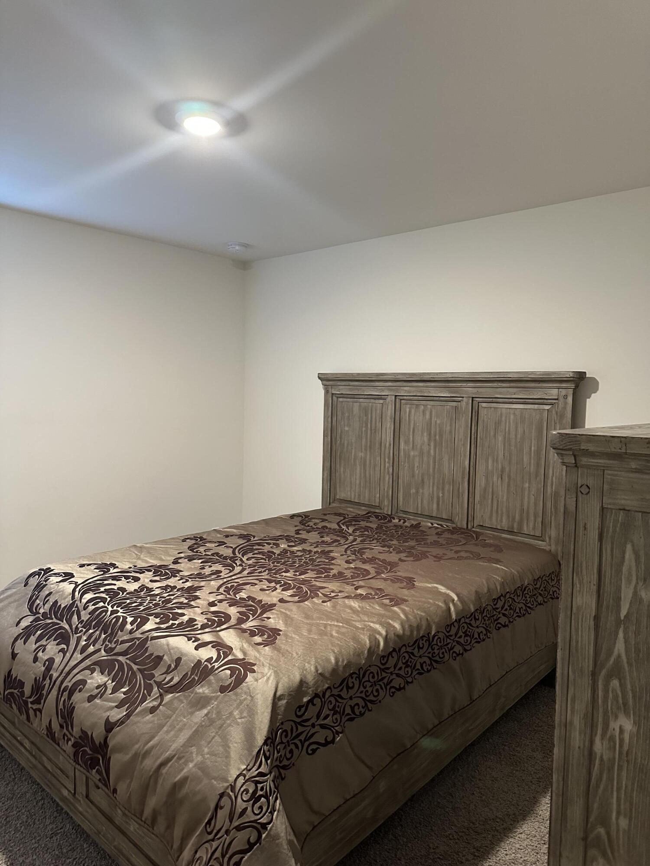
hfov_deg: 56.8
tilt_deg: -4.2
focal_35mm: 24
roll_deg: -2.0
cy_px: 433
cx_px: 325
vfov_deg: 71.6
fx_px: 601
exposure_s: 1/60
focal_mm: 6.86
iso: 640
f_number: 1.78
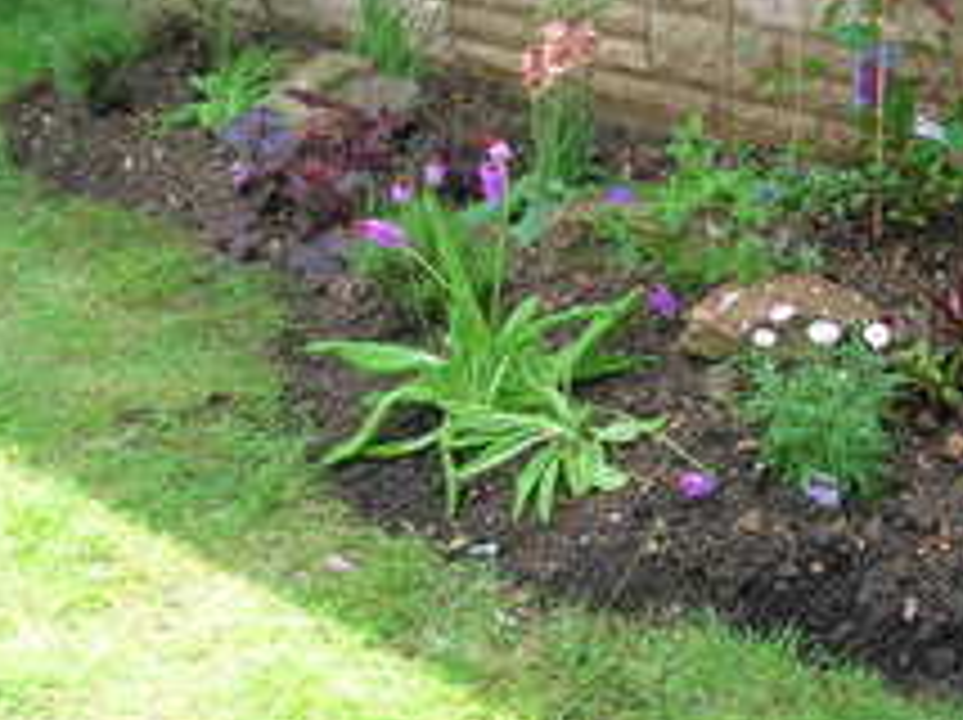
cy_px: 162
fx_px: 1945
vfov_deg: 20.8
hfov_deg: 27.4
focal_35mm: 70
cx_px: 720
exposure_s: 1/64.2
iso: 50
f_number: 4.9
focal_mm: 5.7
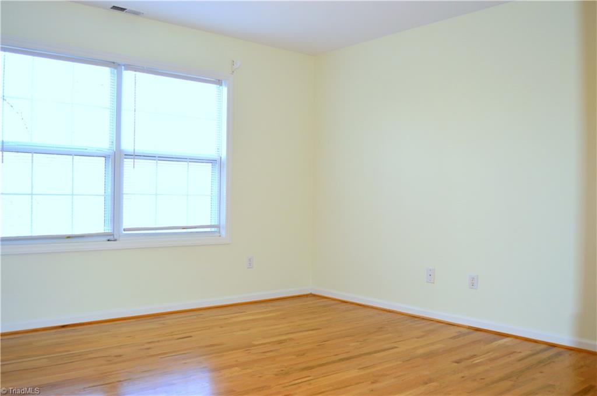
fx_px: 547
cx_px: 298
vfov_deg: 39.9
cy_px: 198
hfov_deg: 57.3
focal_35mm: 33
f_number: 3.5
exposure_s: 1/125
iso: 200
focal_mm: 22
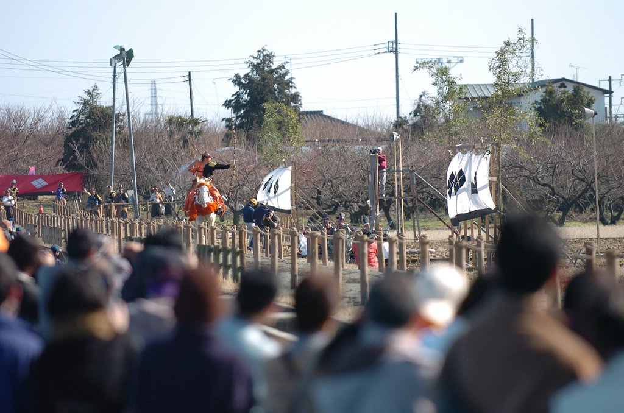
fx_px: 5189
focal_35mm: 300
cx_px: 312
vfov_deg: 4.6
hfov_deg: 6.9
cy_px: 206
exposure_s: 1/1600
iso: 200
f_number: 2.8
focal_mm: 200
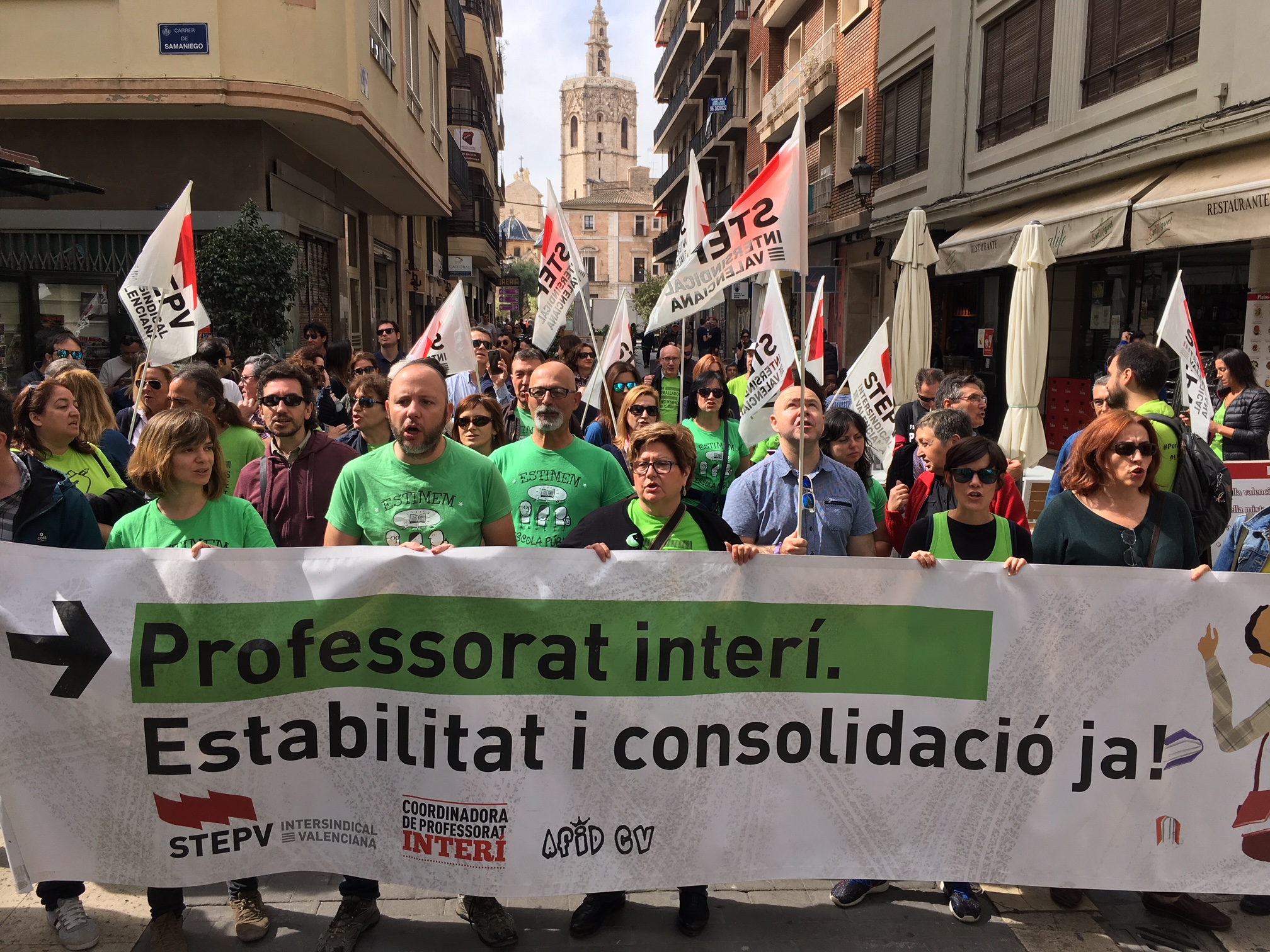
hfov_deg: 61.7
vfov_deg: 48.2
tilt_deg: -5.5
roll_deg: -1.2
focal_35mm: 29
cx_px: 635
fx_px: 1064
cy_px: 476
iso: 25
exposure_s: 1/496
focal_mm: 4.15
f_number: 2.2
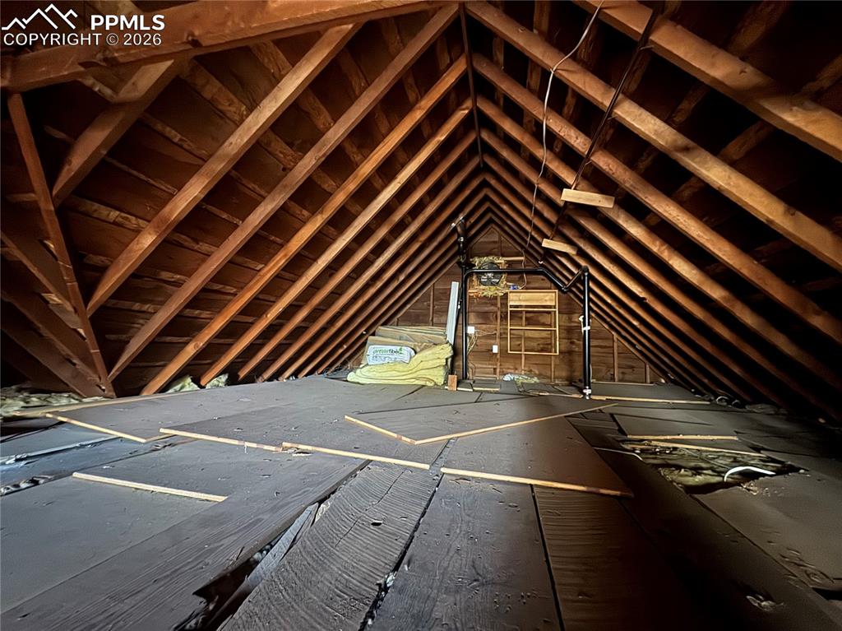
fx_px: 340
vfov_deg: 85.6
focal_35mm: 14
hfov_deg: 102.1
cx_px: 421
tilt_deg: +6.2
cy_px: 316
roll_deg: -1.2
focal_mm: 2.22
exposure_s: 1/7
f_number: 2.2
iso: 1600
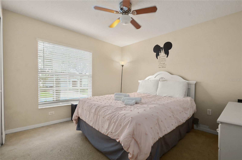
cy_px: 80
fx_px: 101
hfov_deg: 100.5
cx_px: 121
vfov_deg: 77.0
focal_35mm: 15
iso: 200
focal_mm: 10
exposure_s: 1/2.5
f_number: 8
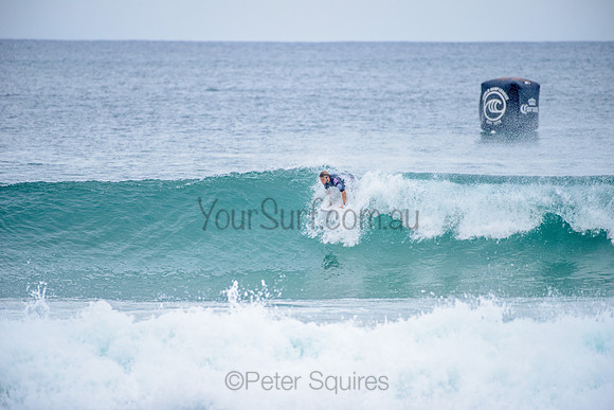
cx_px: 307
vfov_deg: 2.8
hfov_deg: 4.1
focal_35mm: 500
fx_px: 8529
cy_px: 205
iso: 360
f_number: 5.6
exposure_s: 1/2000
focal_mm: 500
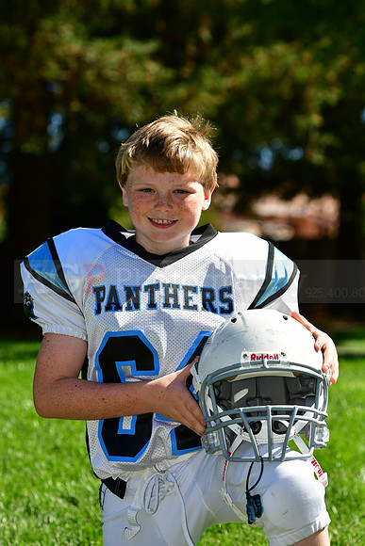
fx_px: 2234
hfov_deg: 9.3
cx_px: 182
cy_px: 273
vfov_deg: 14.0
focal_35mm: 147
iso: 400
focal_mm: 98
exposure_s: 1/2500
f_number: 4.5
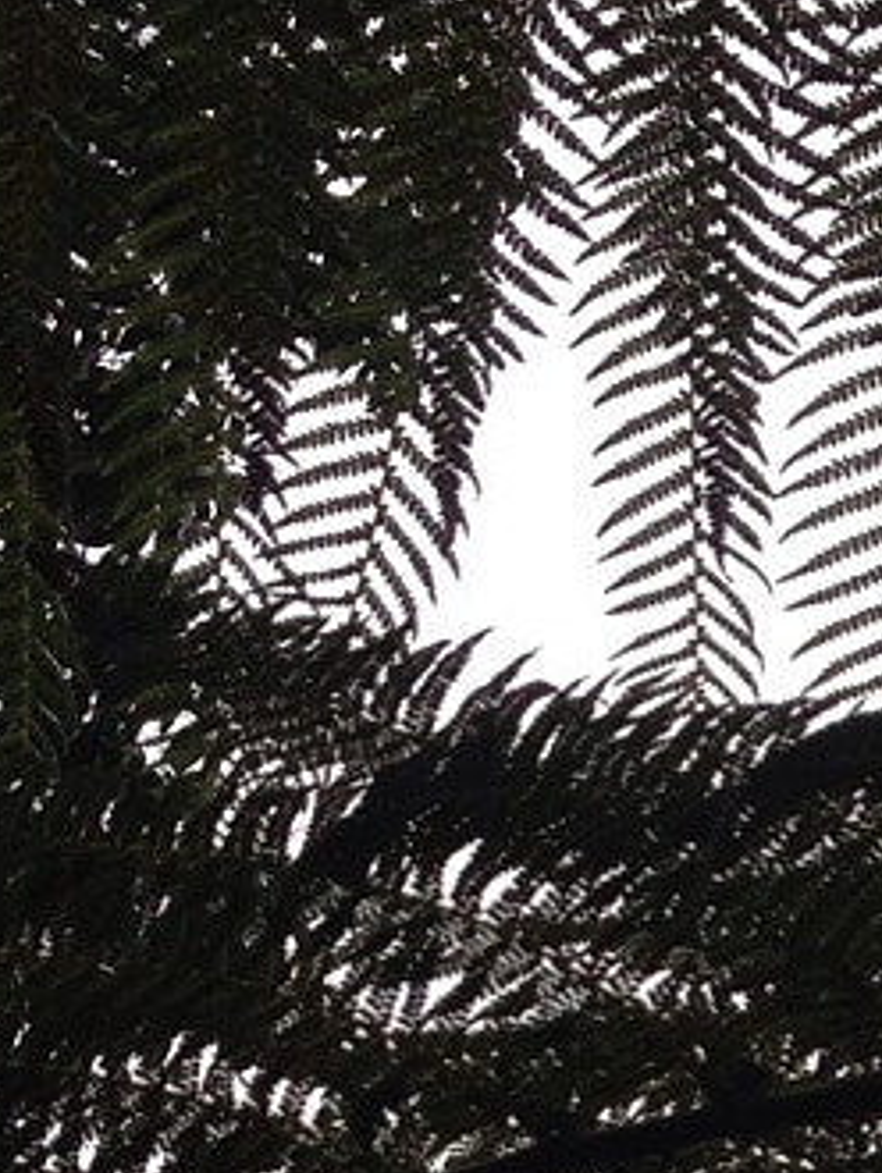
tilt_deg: +34.0
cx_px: 1540
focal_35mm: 160
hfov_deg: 8.9
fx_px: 5429
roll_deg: +2.1
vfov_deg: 12.0
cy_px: 1528
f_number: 2.4
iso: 50
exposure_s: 1/126
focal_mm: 4.12
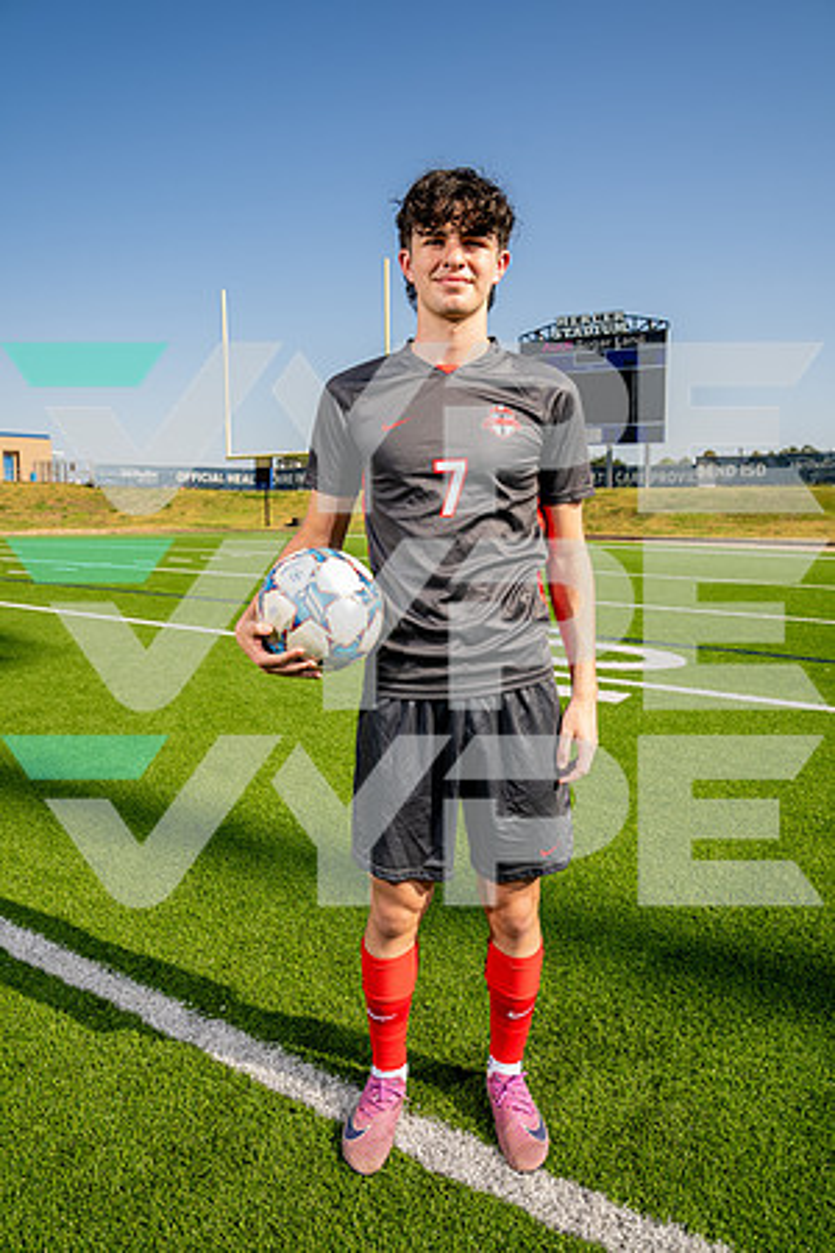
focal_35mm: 24
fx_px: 835
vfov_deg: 73.7
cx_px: 418
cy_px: 626
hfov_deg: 53.1
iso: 50
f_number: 7.1
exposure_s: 1/125
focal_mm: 24
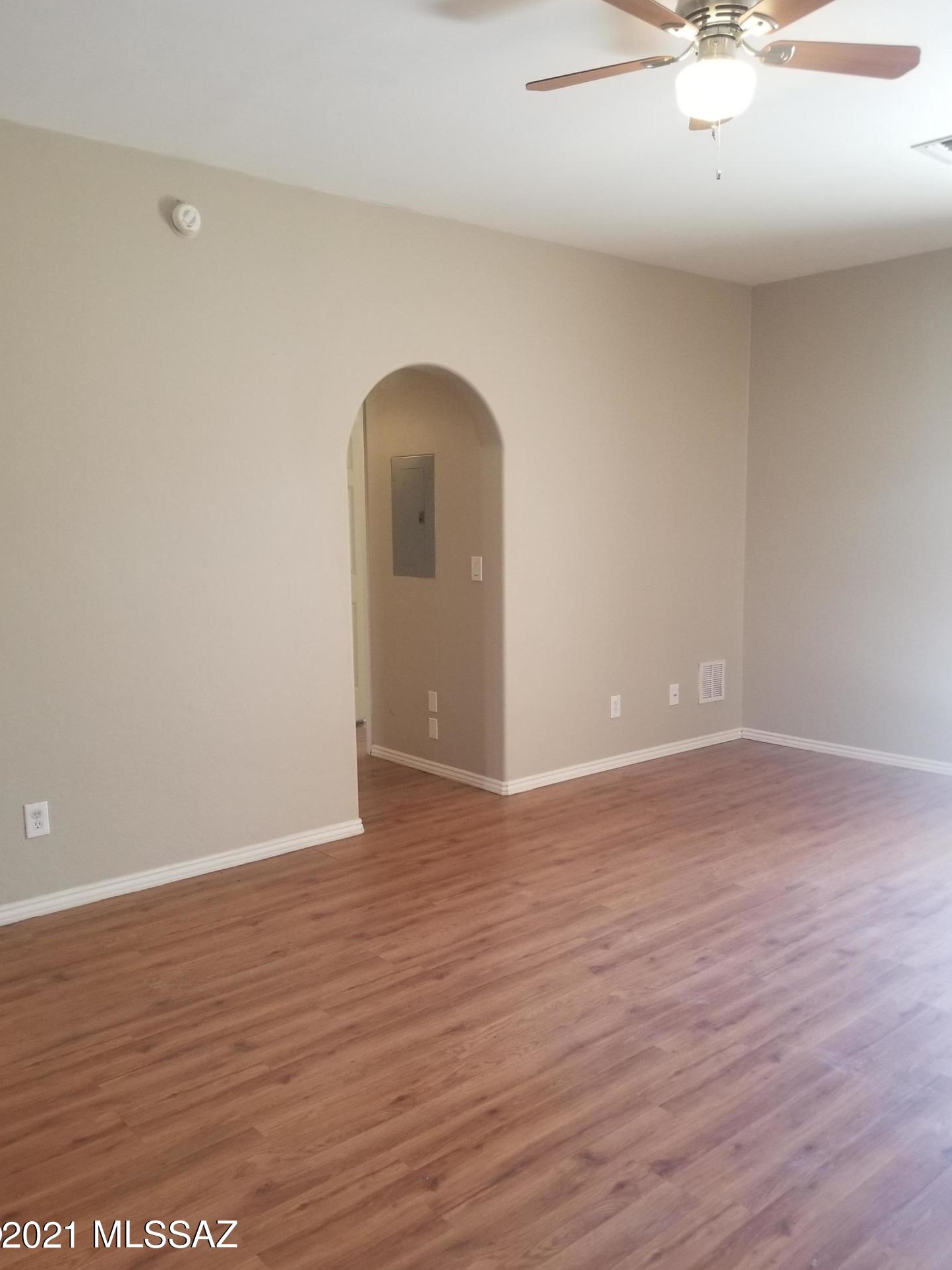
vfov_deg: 65.3
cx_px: 465
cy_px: 634
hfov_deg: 51.3
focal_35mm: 27
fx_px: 990
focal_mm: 4.3
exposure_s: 1/40
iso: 160
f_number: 1.7
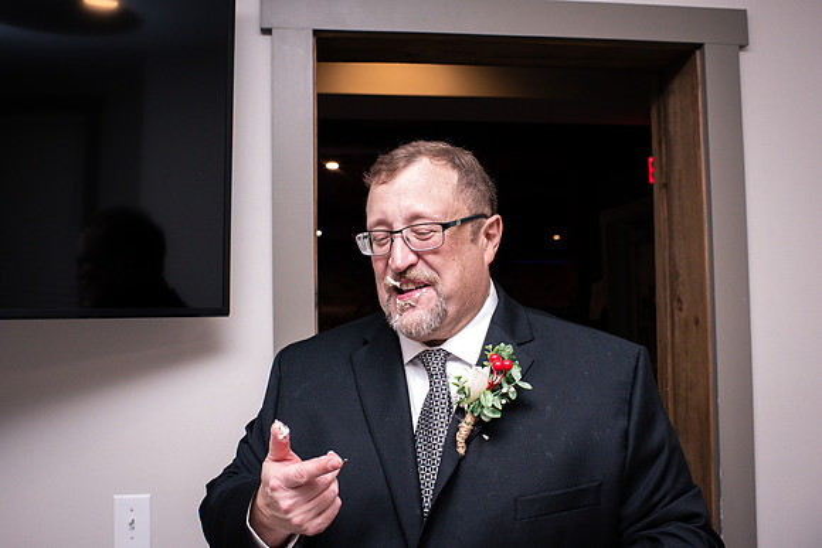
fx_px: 799
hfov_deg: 54.4
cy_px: 274
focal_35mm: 35
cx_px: 411
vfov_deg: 37.9
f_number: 5.6
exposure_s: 1/200
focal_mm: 35
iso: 2500
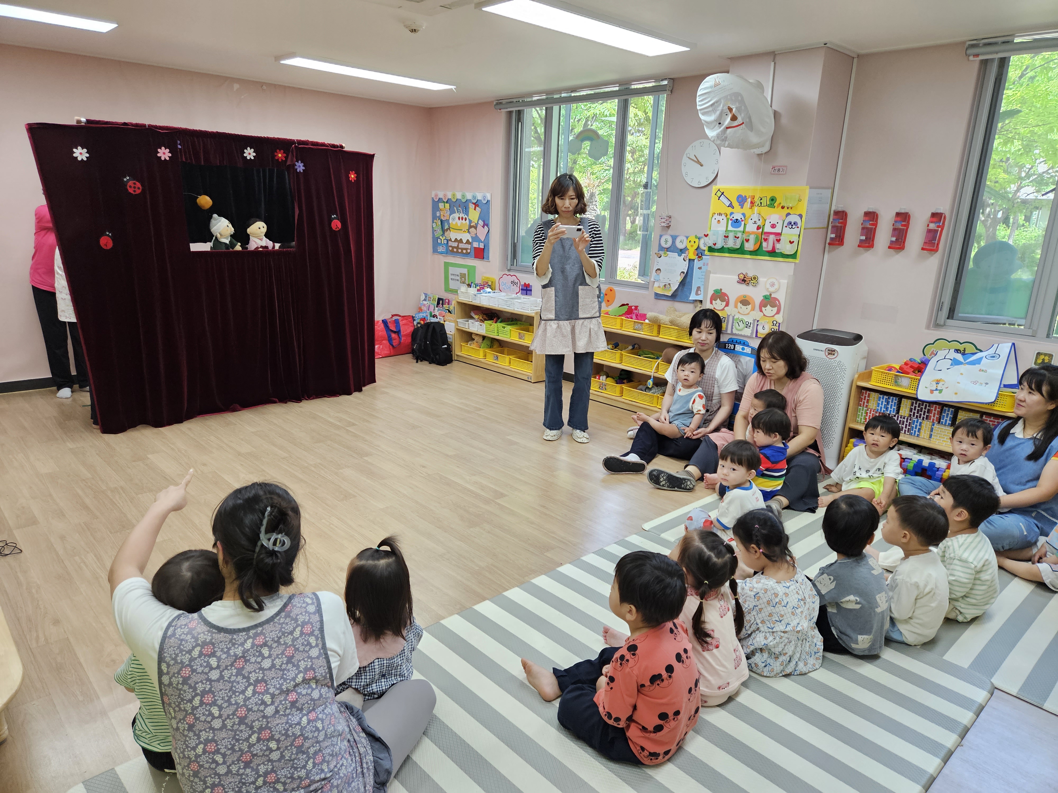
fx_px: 703
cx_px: 529
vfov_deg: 58.9
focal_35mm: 23
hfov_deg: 73.9
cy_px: 396
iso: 200
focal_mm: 5.4
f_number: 1.8
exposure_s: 1/180
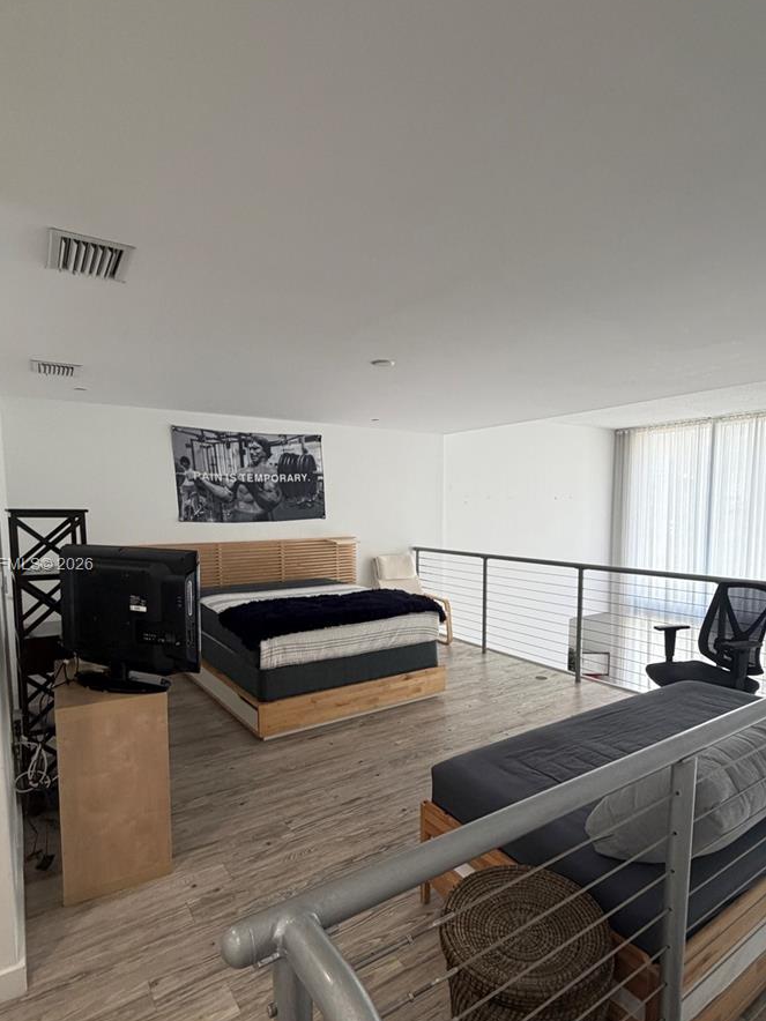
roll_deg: +0.2
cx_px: 400
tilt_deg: -4.5
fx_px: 561
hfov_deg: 68.7
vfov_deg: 84.4
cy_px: 566
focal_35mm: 19
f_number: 2.2
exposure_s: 1/60
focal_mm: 2.22
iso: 200
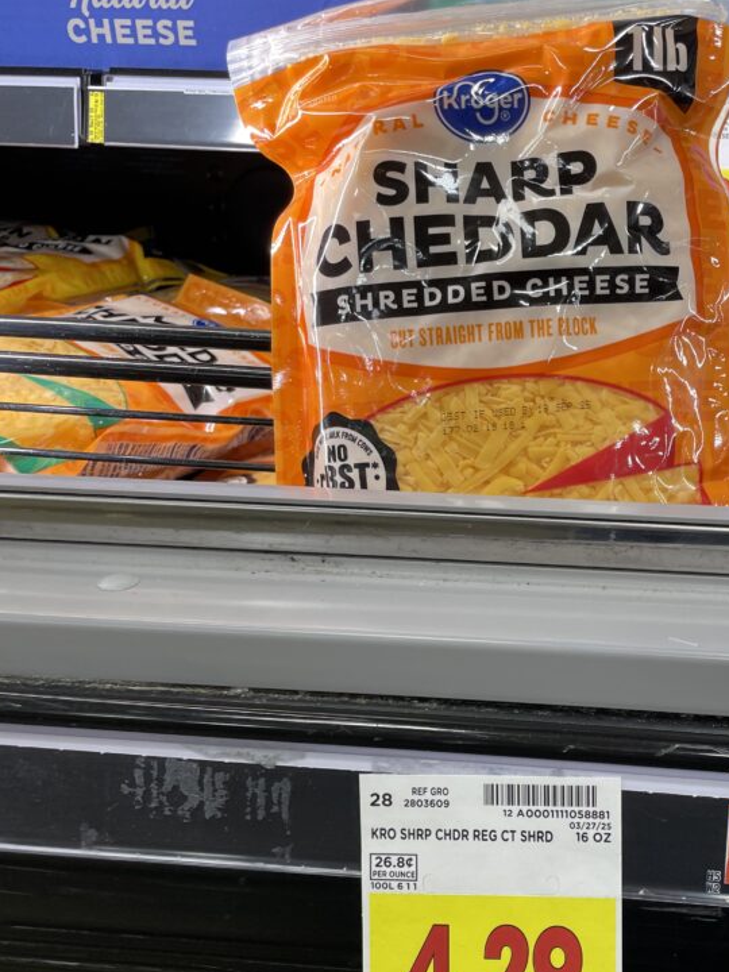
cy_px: 560
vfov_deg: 50.0
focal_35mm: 37
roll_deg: -2.2
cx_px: 508
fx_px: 1039
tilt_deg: -23.4
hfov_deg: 38.1
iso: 80
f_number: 1.6
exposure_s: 1/66
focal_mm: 4.2
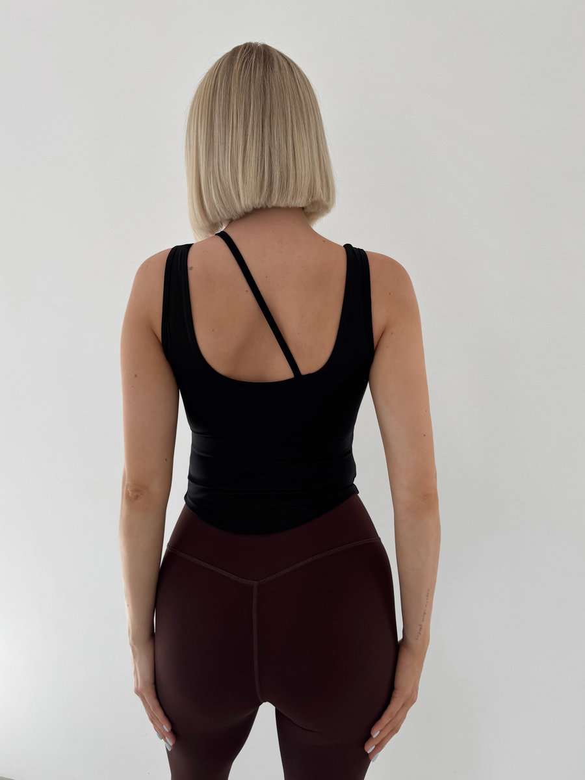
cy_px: 390
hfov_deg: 56.8
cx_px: 292
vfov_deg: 71.6
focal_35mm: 24
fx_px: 541
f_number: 1.78
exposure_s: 1/194
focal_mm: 6.76
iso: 64
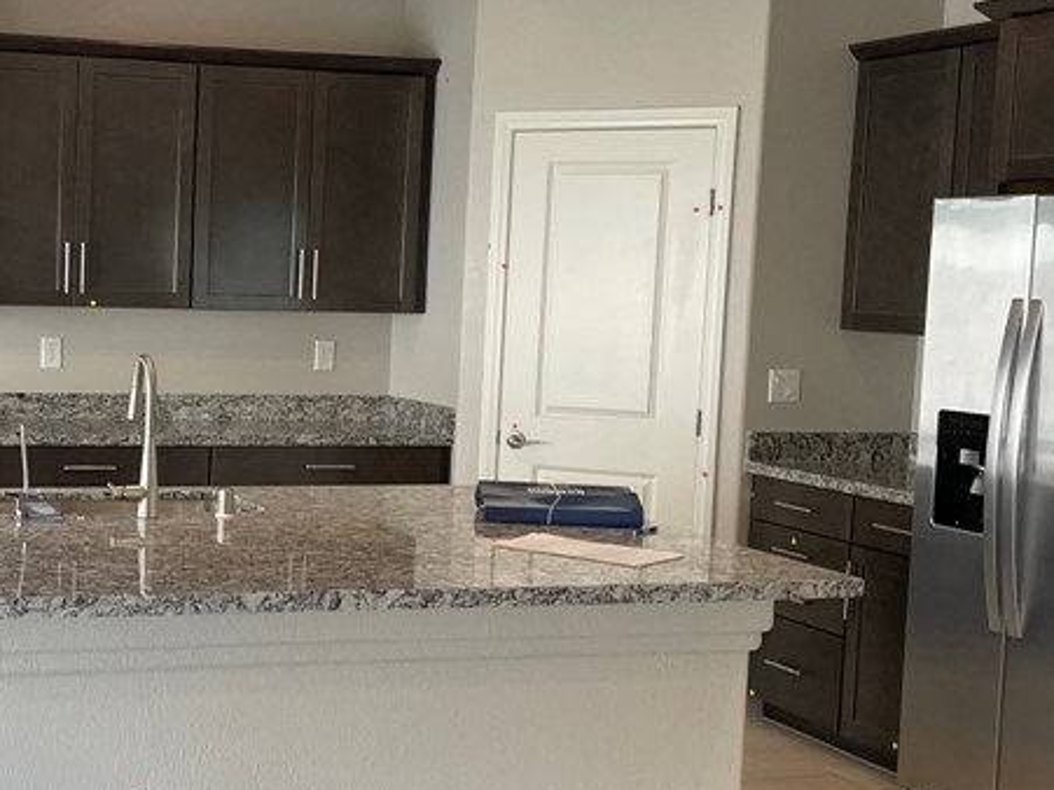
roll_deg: -1.2
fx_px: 1796
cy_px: 428
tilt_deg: -6.2
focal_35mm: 59
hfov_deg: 31.5
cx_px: 150
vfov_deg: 24.8
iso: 80
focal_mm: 4.2
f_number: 1.6
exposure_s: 1/120
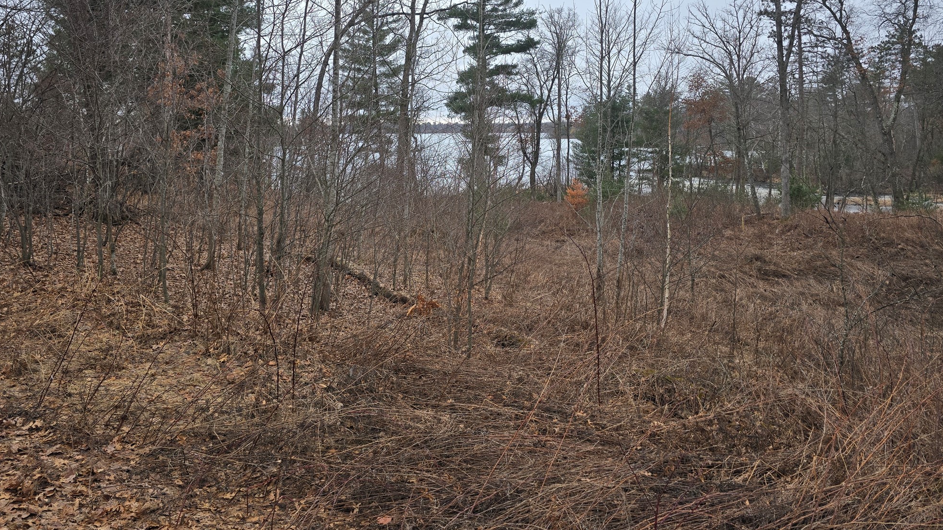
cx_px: 468
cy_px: 166
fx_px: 650
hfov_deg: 71.9
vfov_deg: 43.6
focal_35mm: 26
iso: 12
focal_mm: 6.3
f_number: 1.7
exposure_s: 1/180
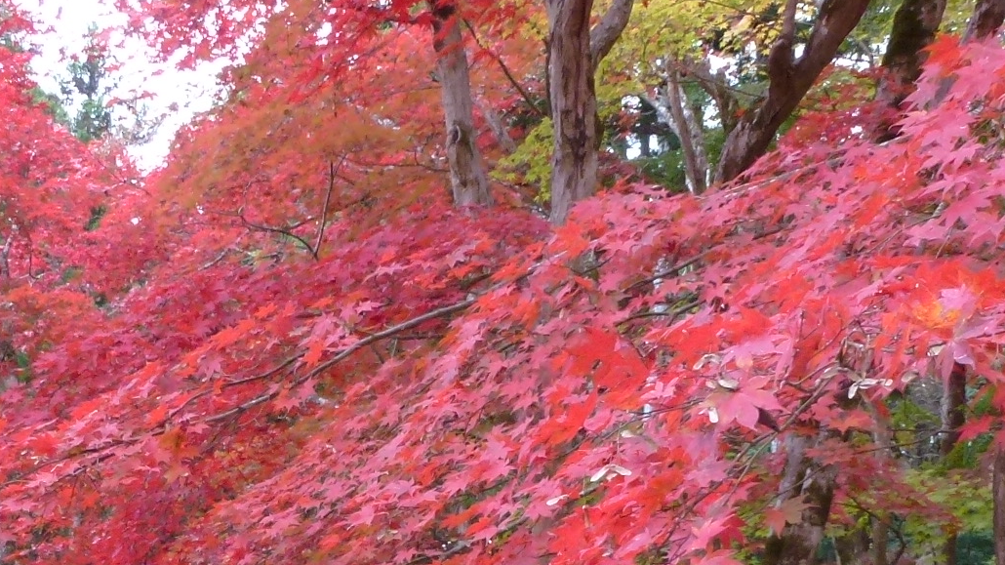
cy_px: 776
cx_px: 276
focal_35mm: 65
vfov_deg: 17.2
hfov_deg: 31.9
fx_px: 1732
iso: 160
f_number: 3.3
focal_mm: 4.3
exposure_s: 1/60
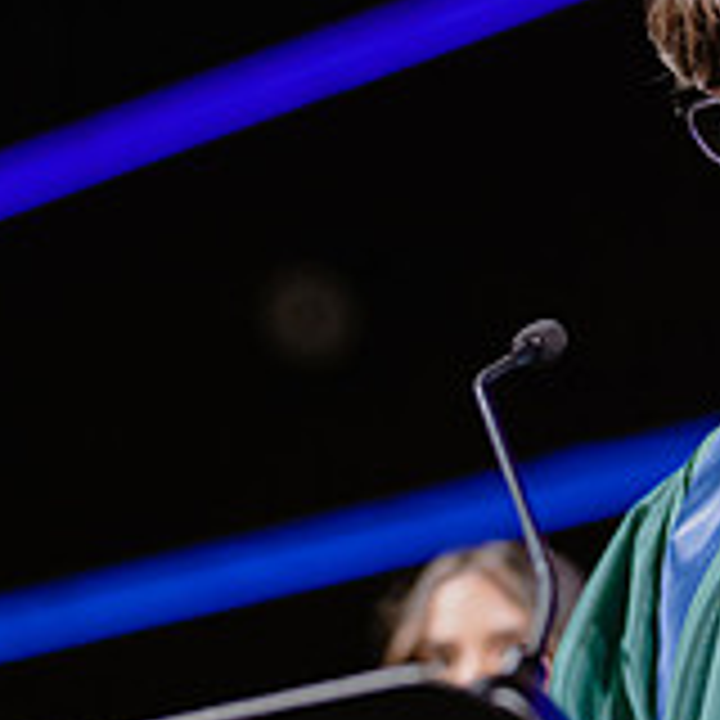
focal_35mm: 211
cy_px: 317
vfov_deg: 8.3
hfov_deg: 8.2
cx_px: 915
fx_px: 4965
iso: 640
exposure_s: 1/320
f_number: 1.2
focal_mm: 50
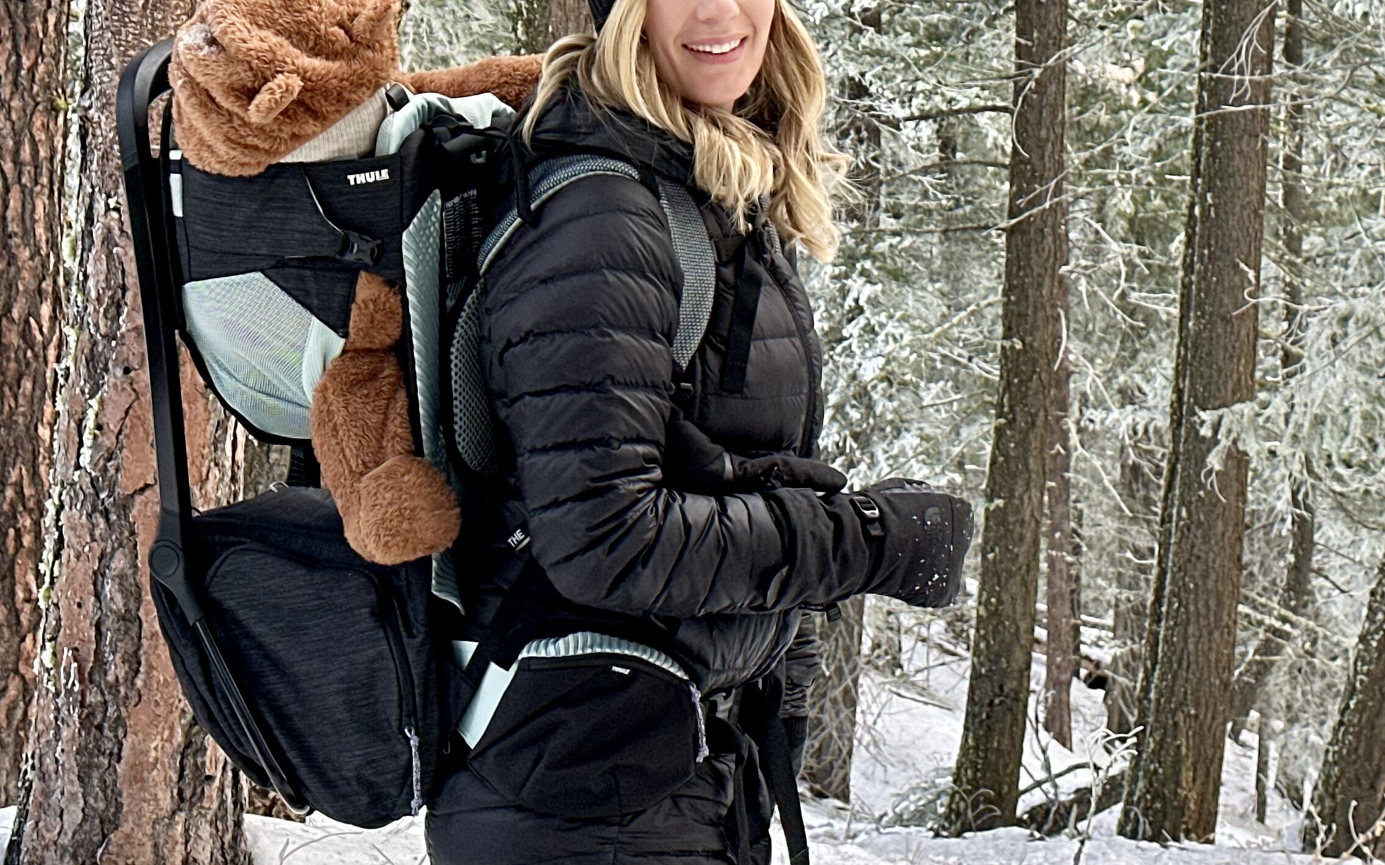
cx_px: 765
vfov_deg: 14.3
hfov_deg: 22.8
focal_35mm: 91
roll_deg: +0.2
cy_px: 172
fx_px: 3435
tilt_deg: -4.9
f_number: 1.78
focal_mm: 6.86
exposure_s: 1/87
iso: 80
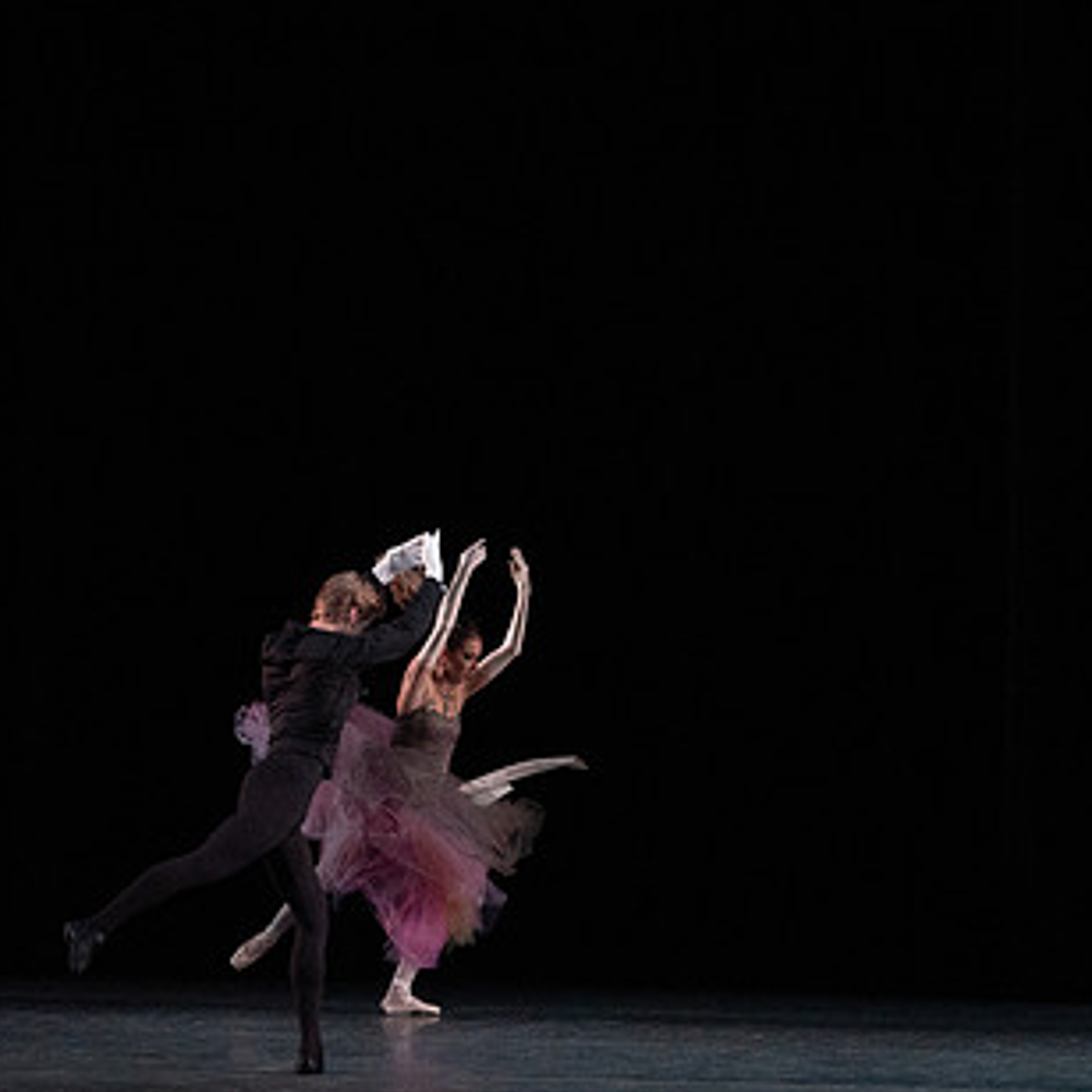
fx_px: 6567
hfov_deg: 9.5
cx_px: 496
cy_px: 583
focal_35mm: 184
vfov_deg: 9.5
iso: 16000
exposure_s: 1/400
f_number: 5.6
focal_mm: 115
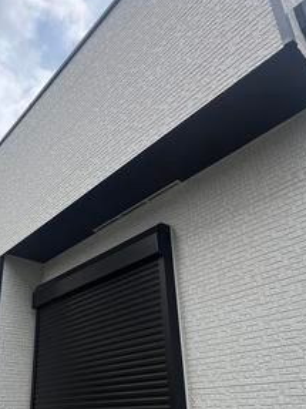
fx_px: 342
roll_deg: +0.0
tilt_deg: +22.6
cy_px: 258
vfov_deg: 60.8
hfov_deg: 47.6
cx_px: 108
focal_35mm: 29
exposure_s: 1/881
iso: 32
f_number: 1.8
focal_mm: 1.57
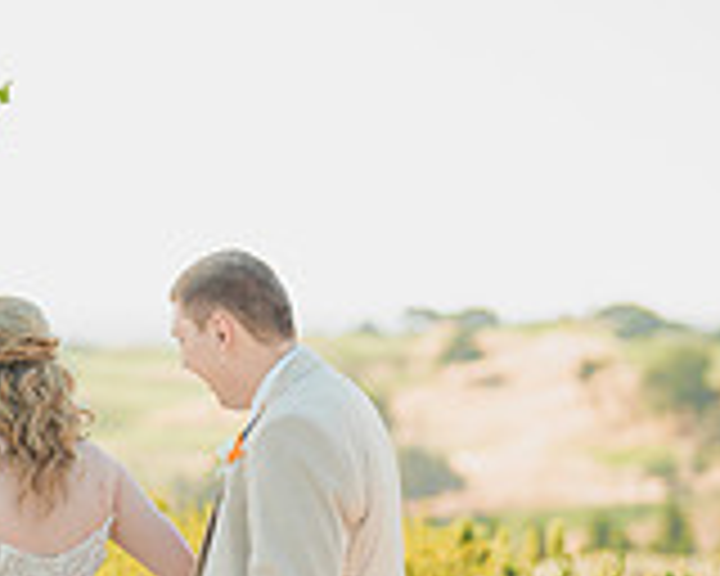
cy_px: 558
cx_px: 153
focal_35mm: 132
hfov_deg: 14.5
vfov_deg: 11.6
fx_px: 2813
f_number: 1.4
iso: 50
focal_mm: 50
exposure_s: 1/1250
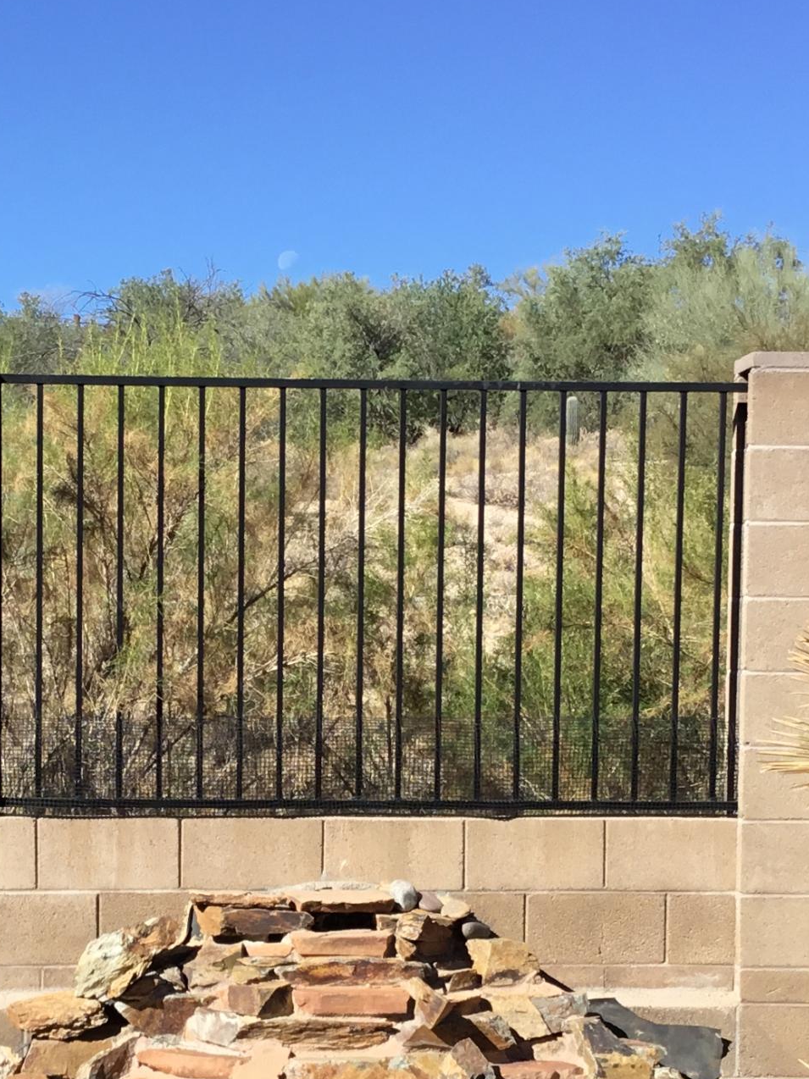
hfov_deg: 20.0
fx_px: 2276
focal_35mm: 73
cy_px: 778
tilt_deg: -1.3
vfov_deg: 26.4
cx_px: 217
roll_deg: -0.1
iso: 25
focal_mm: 3.3
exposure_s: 1/981
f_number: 2.4
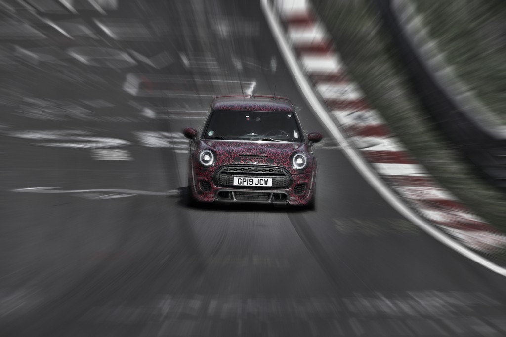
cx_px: 253
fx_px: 5623
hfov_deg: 5.2
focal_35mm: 400
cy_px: 168
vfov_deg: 3.4
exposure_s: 1/3200
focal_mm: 400
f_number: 5.6
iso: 400
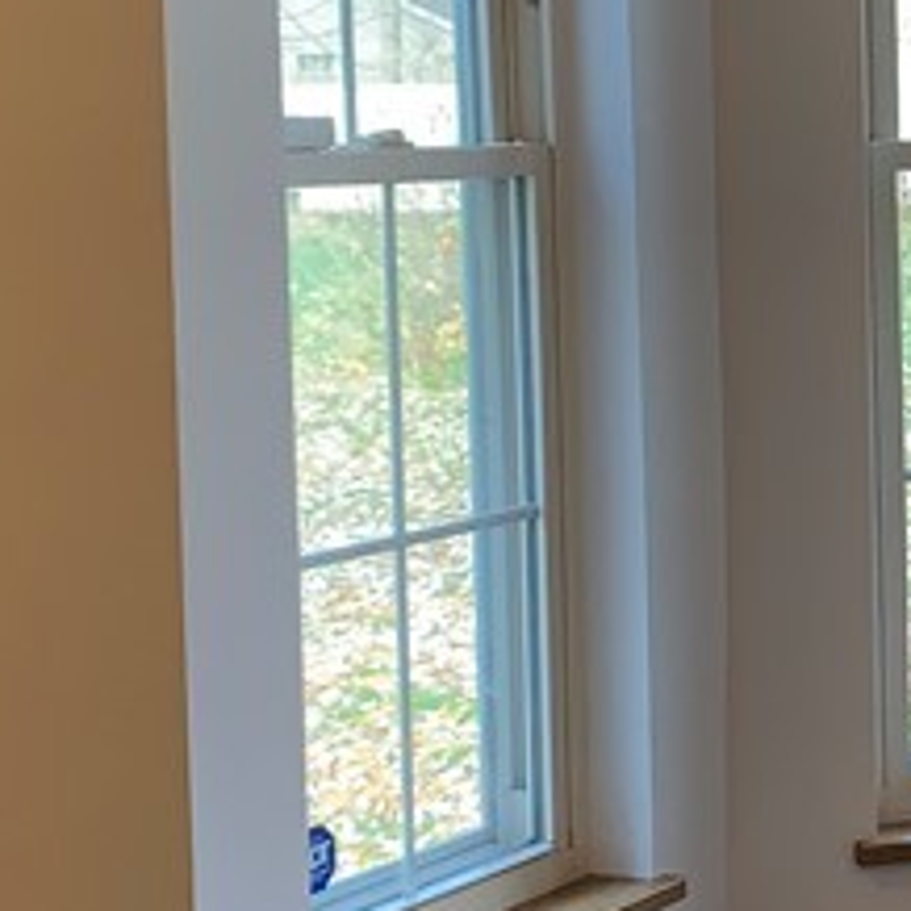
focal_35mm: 108
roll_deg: +0.3
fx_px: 3216
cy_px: 468
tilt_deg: -6.9
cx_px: 1304
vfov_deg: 16.1
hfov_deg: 15.1
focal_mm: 4.25
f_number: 1.8
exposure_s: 1/60
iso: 50
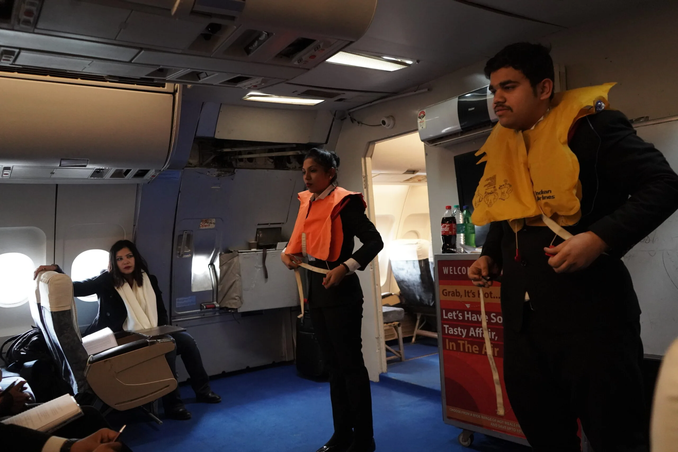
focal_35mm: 29
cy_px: 226
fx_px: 546
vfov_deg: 45.0
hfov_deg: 63.7
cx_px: 339
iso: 8000
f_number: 3.5
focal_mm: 29
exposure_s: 1/125
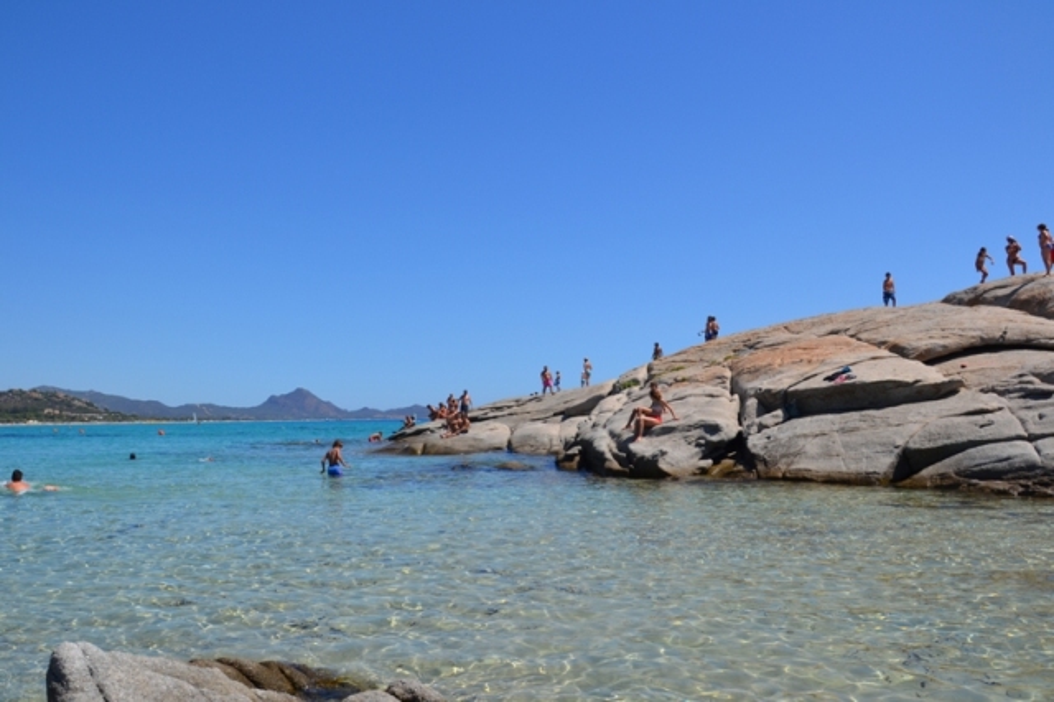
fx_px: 790
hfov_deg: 67.4
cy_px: 351
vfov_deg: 47.9
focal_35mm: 27
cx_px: 527
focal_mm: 18
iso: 100
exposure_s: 1/320
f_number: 9
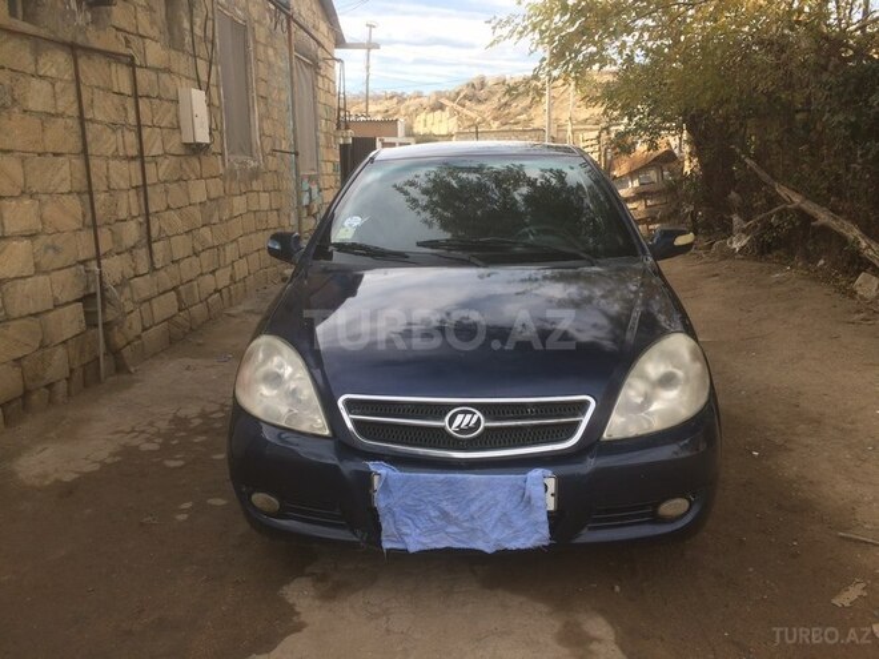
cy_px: 330
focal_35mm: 29
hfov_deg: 61.7
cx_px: 440
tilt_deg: -12.9
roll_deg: -0.7
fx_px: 736
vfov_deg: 48.2
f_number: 2.2
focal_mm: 4.15
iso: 32
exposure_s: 1/461
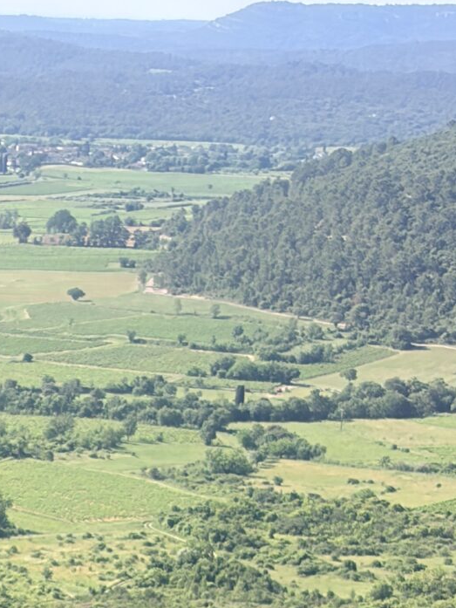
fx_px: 3354
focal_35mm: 191
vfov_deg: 10.2
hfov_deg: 7.7
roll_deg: -2.8
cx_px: -147
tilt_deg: -13.2
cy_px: 780
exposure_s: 1/1393
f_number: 1.6
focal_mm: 5.96
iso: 32
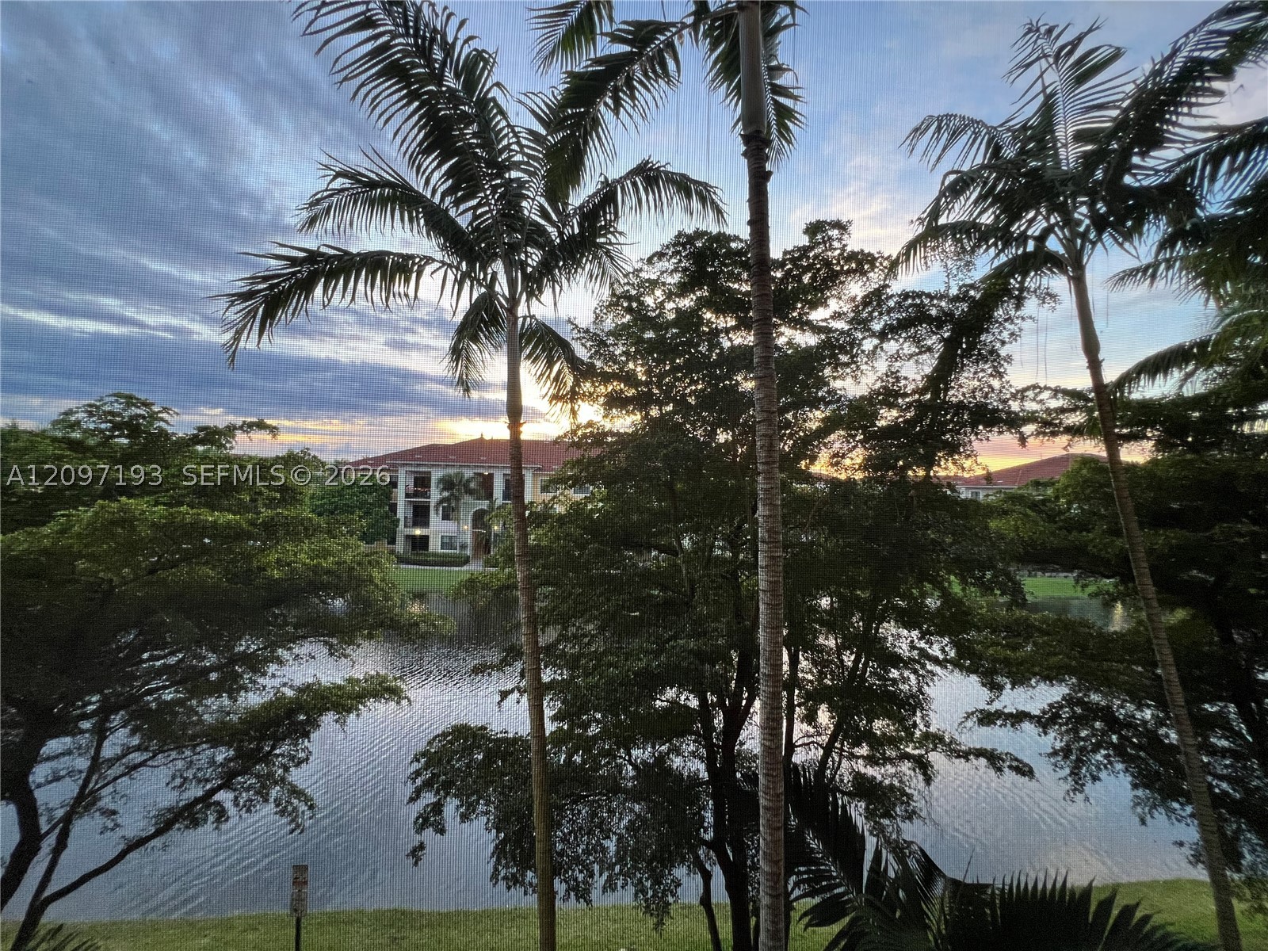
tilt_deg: +0.5
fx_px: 476
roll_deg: -1.9
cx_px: 634
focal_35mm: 13
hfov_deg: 106.2
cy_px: 476
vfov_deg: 89.9
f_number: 1.8
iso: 160
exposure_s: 1/60
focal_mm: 1.57
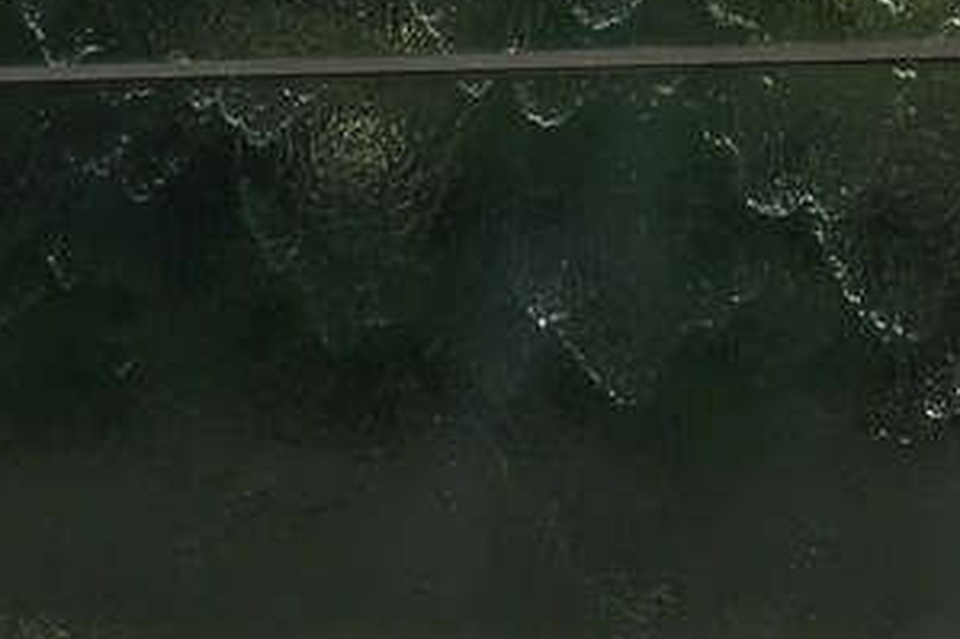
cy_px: 112
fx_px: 3225
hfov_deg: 16.9
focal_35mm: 121
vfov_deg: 11.3
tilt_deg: +4.8
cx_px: 636
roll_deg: +0.9
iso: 25
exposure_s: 1/693
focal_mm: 4.15
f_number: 2.2
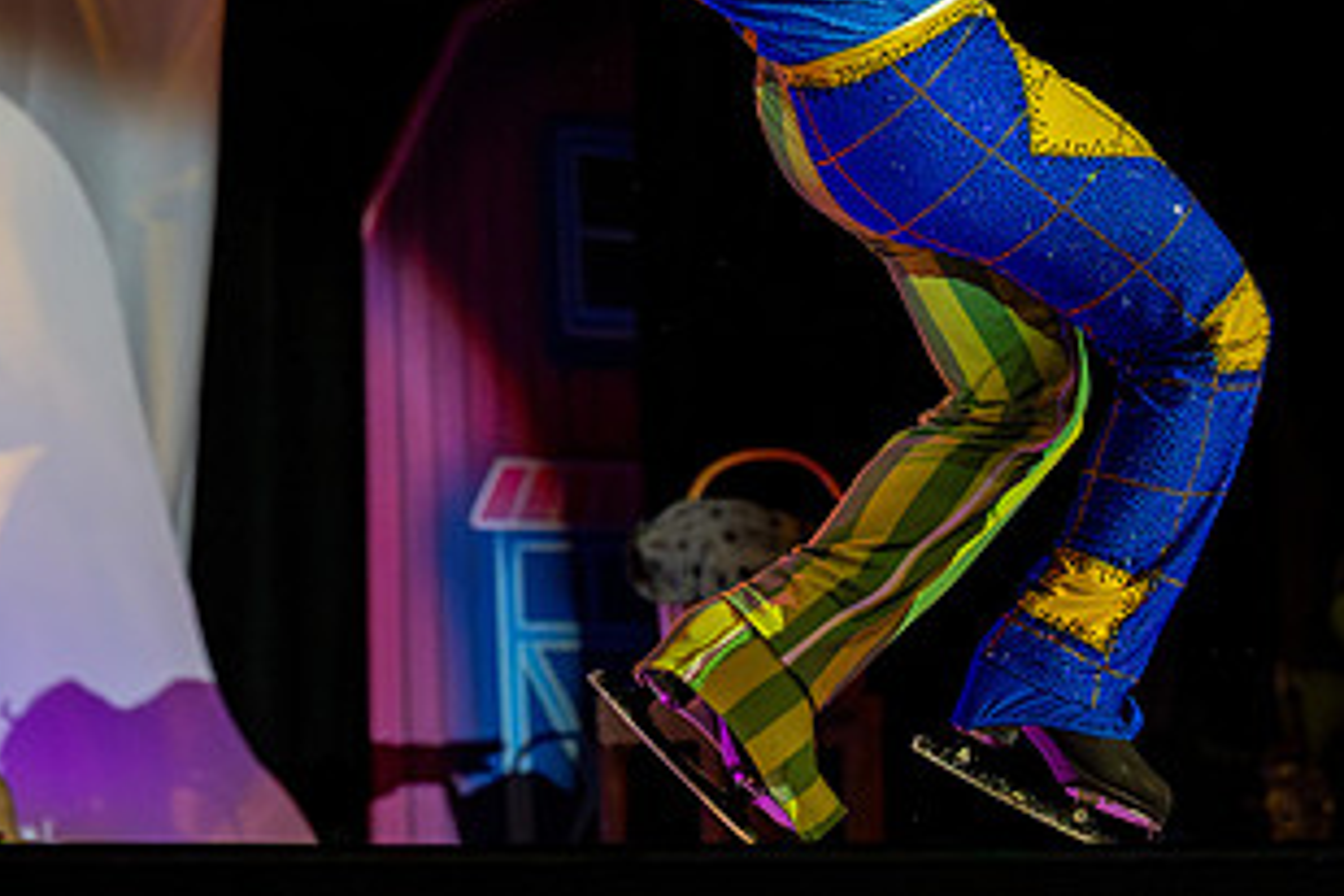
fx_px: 7055
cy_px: 21
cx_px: 512
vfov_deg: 7.2
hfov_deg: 10.9
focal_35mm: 189
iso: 4000
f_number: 2.8
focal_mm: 77
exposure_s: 1/800
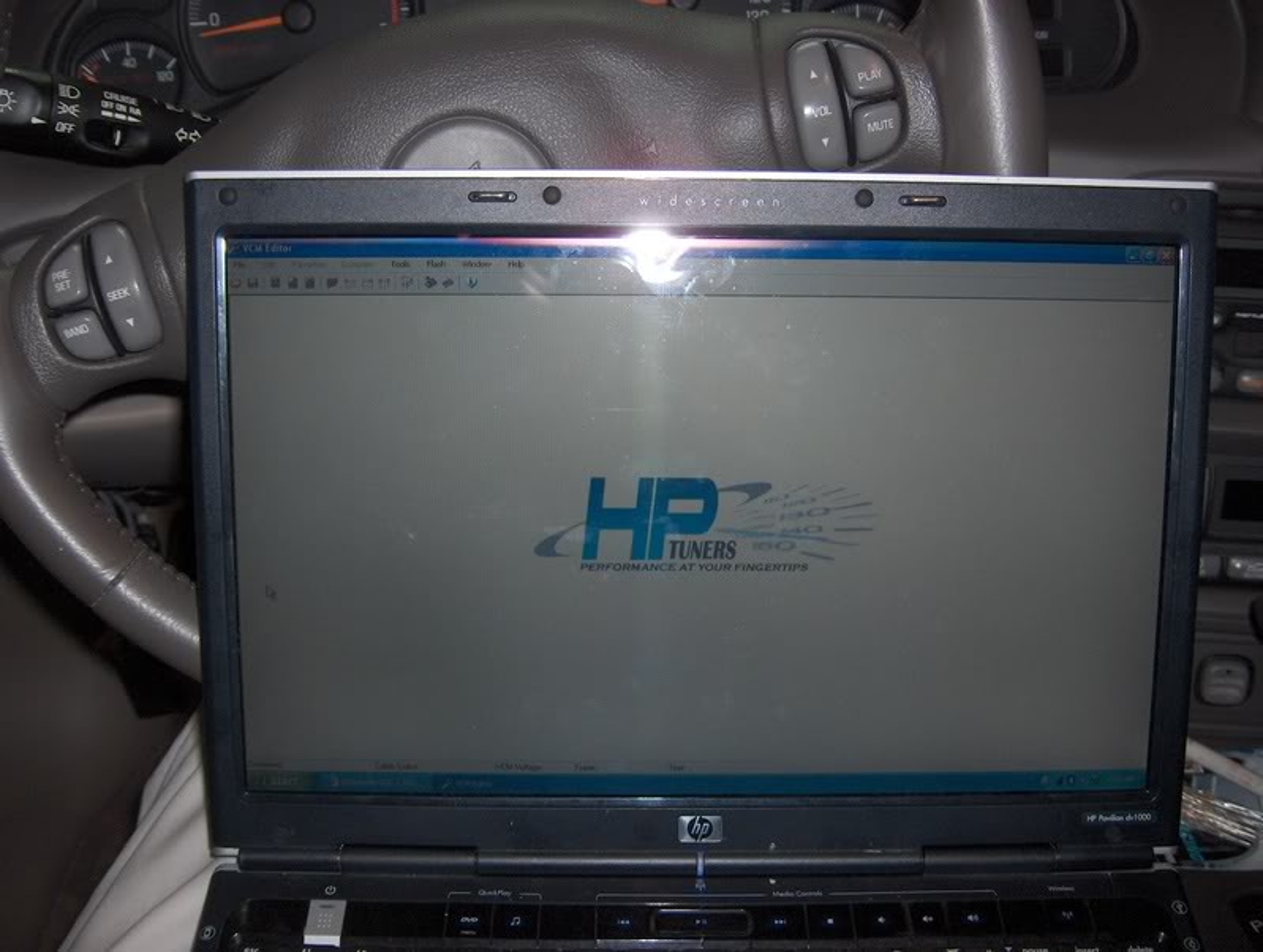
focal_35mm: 39
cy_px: 476
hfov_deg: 47.8
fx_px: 1425
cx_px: 632
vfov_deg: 36.9
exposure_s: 1/60
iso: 100
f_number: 2.8
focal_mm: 8
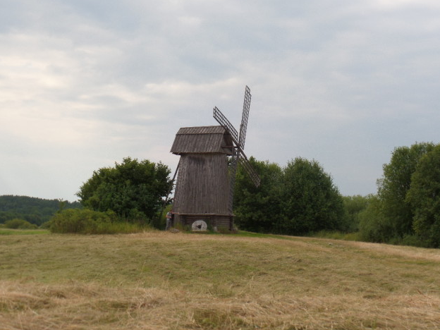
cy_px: 166
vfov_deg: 18.7
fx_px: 1004
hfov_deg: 24.7
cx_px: 221
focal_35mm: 79
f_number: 3.8
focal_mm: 13.9
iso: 100
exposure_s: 1/750
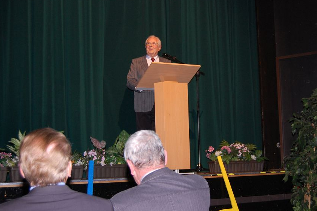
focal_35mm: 57
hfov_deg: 35.3
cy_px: 106
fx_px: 498
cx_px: 176
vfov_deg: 23.9
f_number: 4.5
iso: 400
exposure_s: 1/60
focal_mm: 31
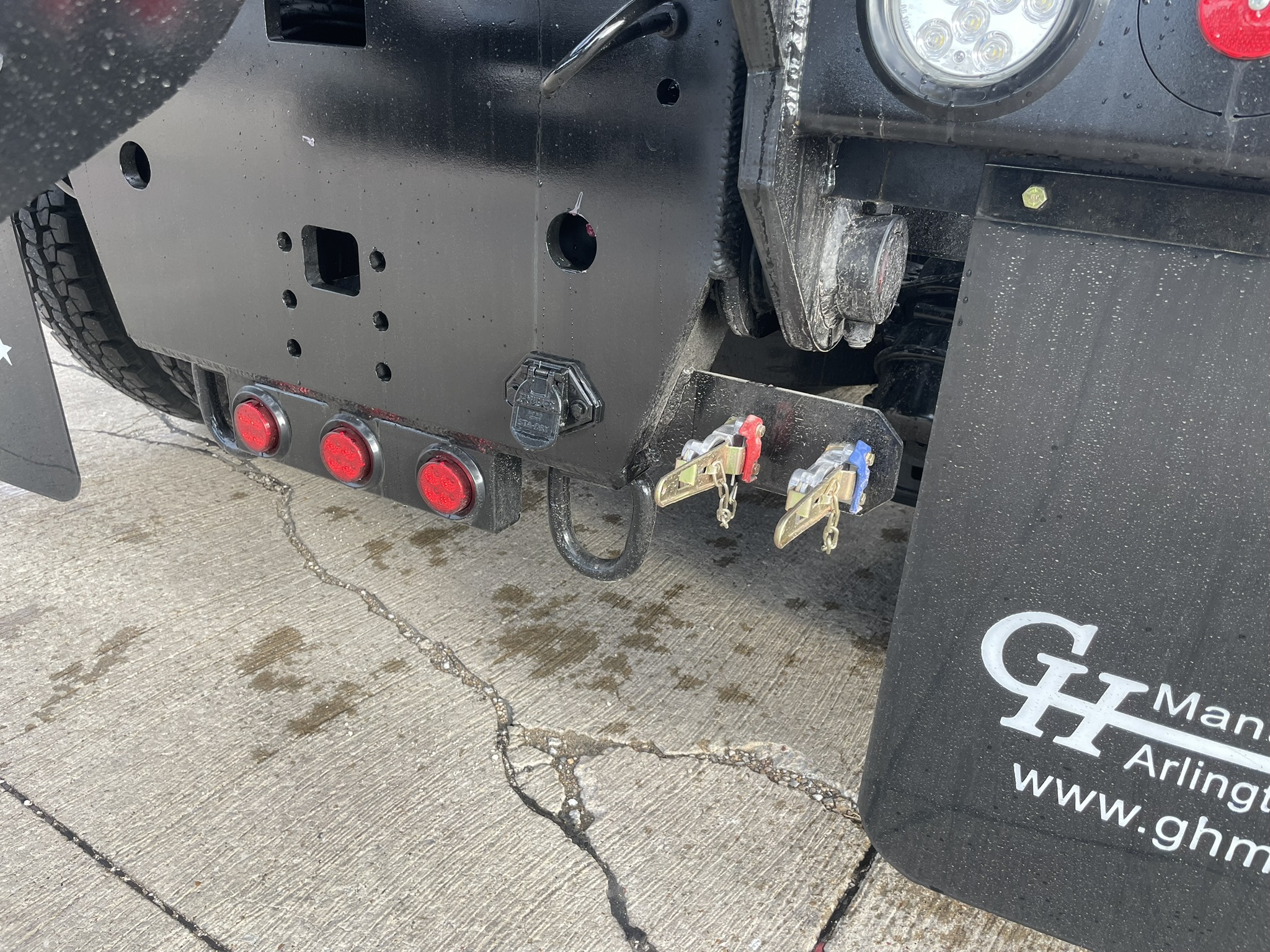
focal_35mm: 26
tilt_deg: -26.2
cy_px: 476
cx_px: 635
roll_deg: -3.7
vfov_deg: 53.1
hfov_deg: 67.3
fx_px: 954
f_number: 1.6
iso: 32
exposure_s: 1/179
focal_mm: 4.2
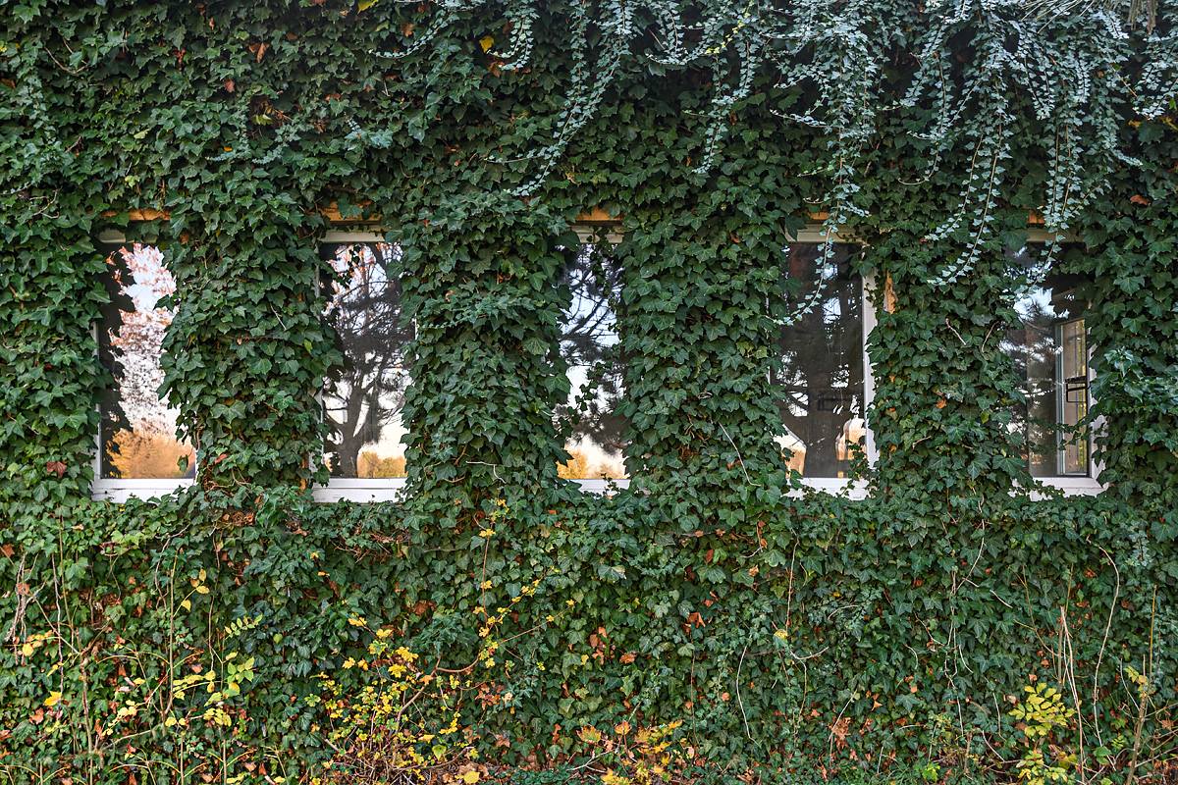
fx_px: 1080
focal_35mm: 33
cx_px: 589
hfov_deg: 57.2
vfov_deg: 40.0
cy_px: 392
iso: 200
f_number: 6.3
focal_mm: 22
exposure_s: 1/50
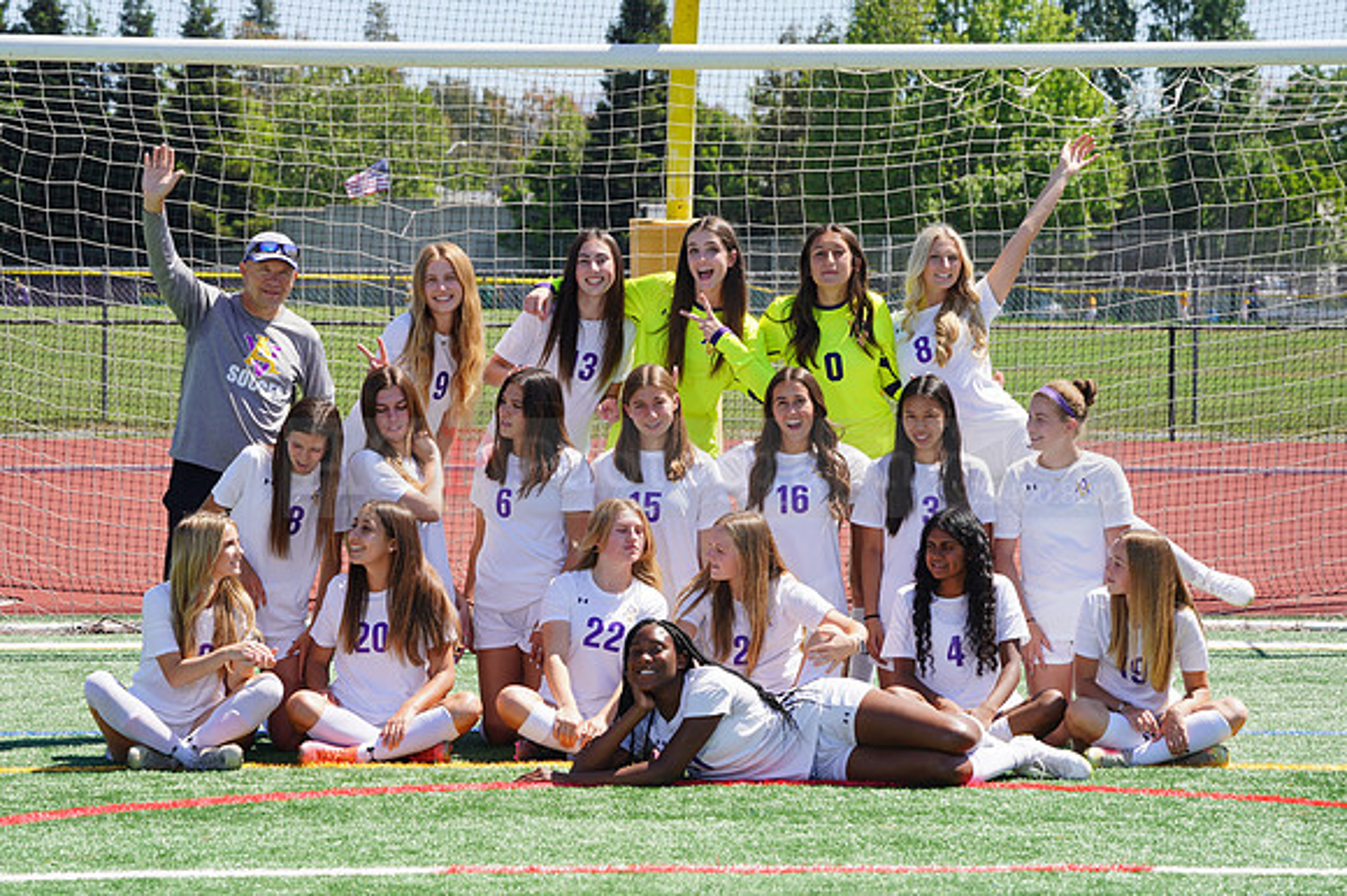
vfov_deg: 9.1
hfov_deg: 13.7
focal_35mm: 150
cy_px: 448
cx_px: 674
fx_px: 5609
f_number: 11
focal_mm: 150
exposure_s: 1/250
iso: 200
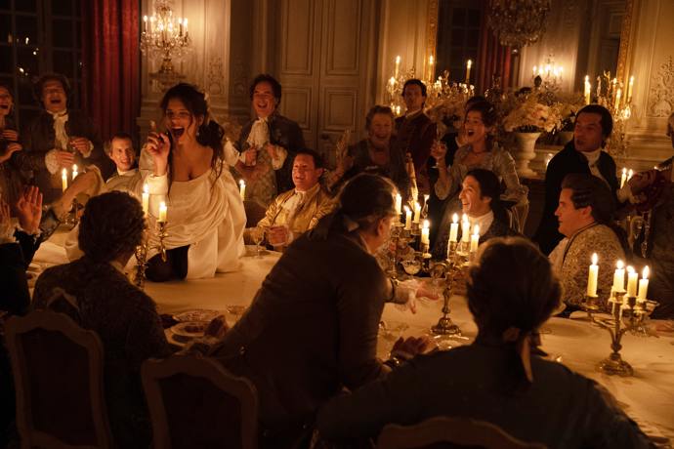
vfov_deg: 28.1
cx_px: 337
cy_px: 224
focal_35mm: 48
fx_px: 899
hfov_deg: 41.1
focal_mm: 48
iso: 6400
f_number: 3.5
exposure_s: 1/125
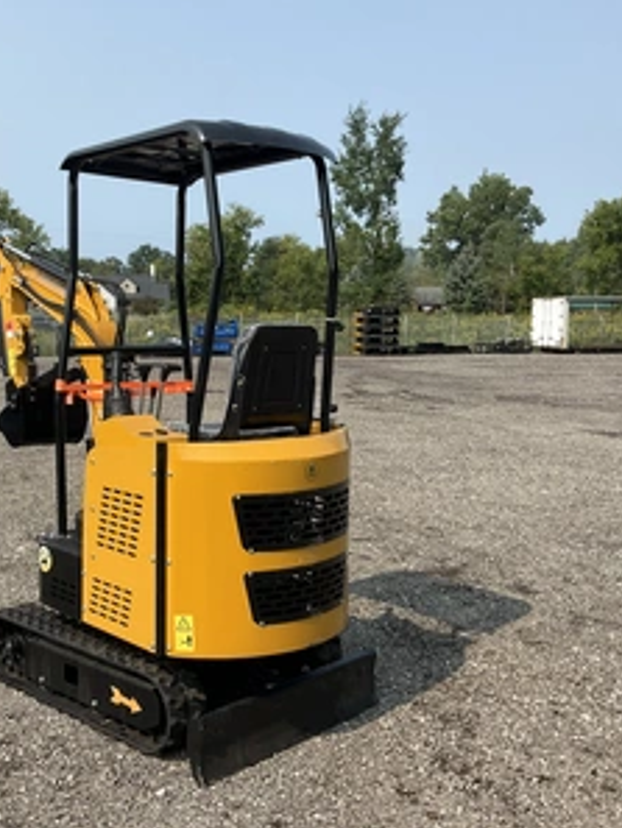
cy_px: 415
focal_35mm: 39
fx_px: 934
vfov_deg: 47.8
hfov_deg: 36.4
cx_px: 204
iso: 25
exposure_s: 1/1626
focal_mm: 3
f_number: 1.8
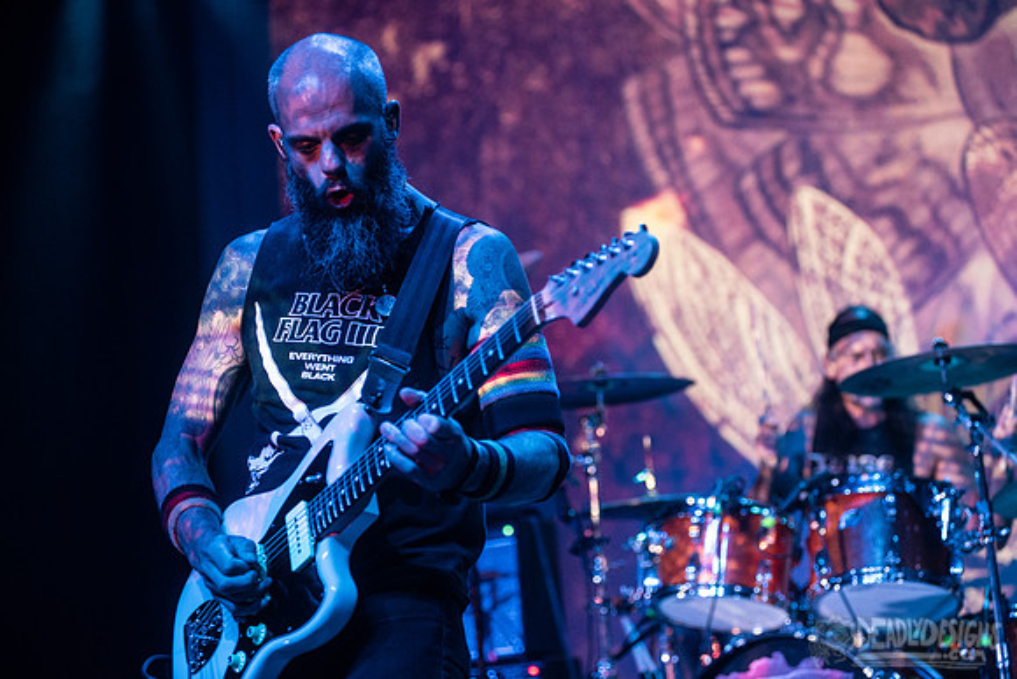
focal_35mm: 80
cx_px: 508
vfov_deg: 17.1
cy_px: 340
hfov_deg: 25.4
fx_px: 2260
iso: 3200
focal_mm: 80
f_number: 3.2
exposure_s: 1/320
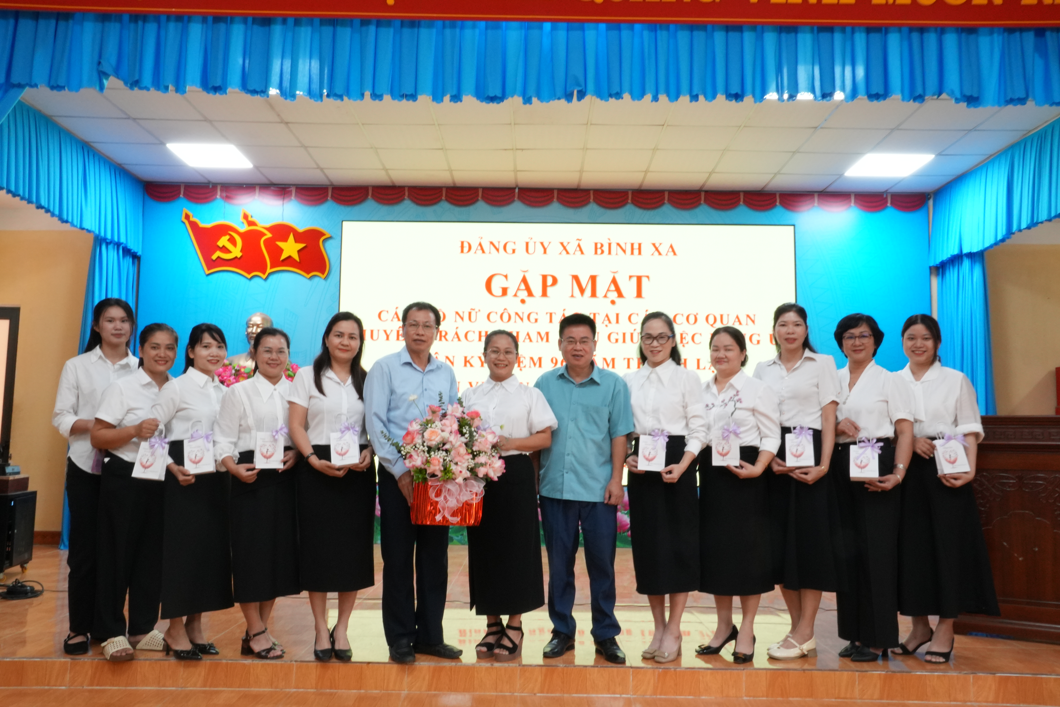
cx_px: 530
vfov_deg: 43.6
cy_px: 354
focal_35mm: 30
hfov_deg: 61.9
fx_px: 883
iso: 1600
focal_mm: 20
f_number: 22
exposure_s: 1/4
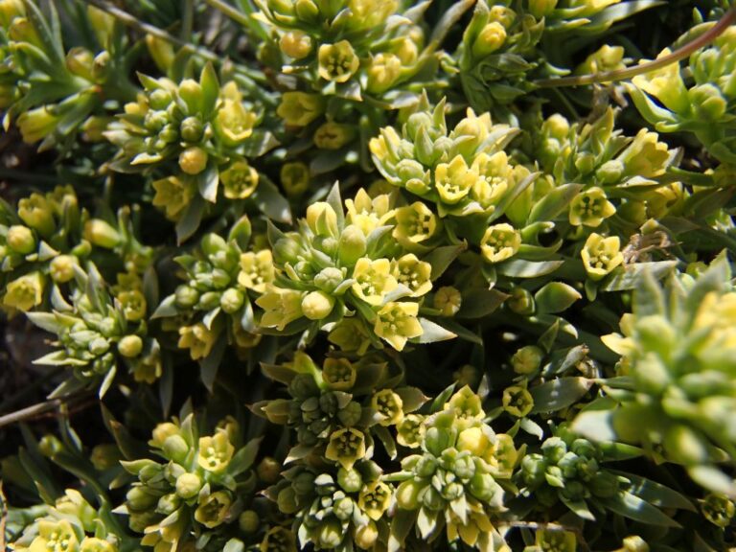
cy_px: 276
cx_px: 368
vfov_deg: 38.7
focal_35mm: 37
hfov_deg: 50.1
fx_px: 787
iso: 100
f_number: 4.7
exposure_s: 1/500
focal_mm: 6.64
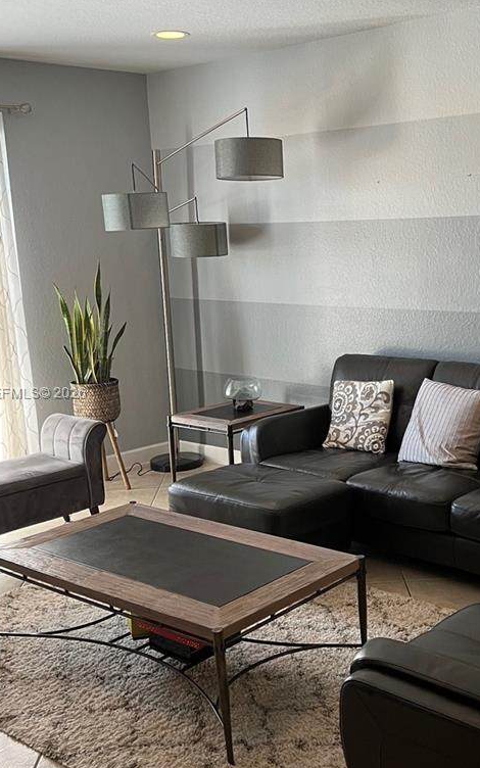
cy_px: 394
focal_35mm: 44
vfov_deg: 45.3
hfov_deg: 28.8
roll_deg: +1.8
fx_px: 921
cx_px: 356
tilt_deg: -12.2
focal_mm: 5.7
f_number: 1.5
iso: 125
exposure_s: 1/60
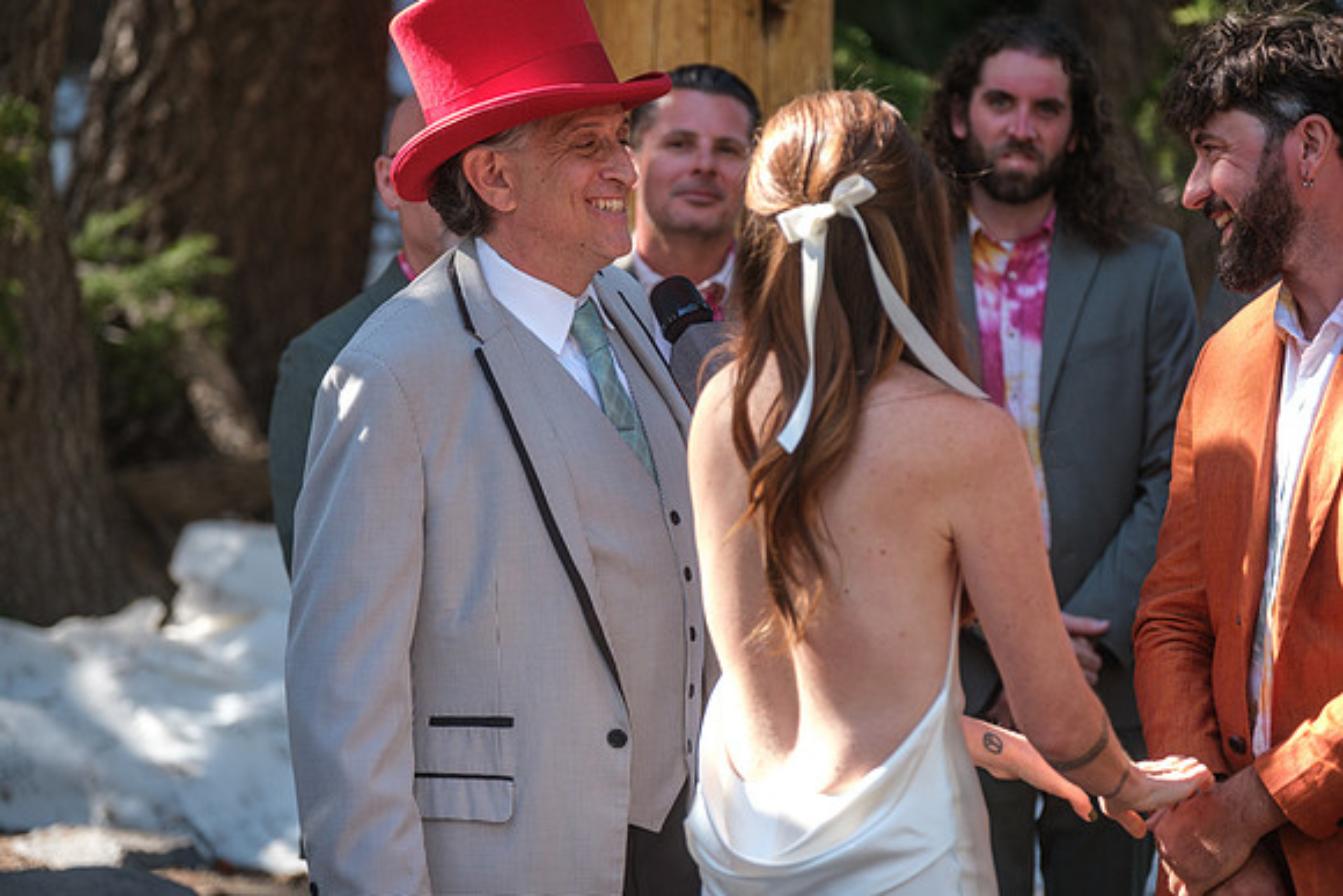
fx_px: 5485
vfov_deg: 9.3
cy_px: 448
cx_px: 672
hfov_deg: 14.0
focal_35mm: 147
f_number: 3.2
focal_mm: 98.2
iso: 400
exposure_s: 1/320
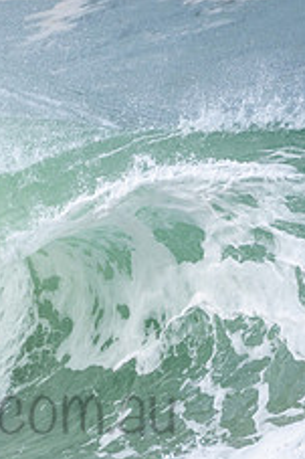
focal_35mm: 1917
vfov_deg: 1.1
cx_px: -38
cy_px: 387
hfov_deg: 0.7
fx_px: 24397
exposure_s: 1/1000
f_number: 5.6
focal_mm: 500
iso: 220
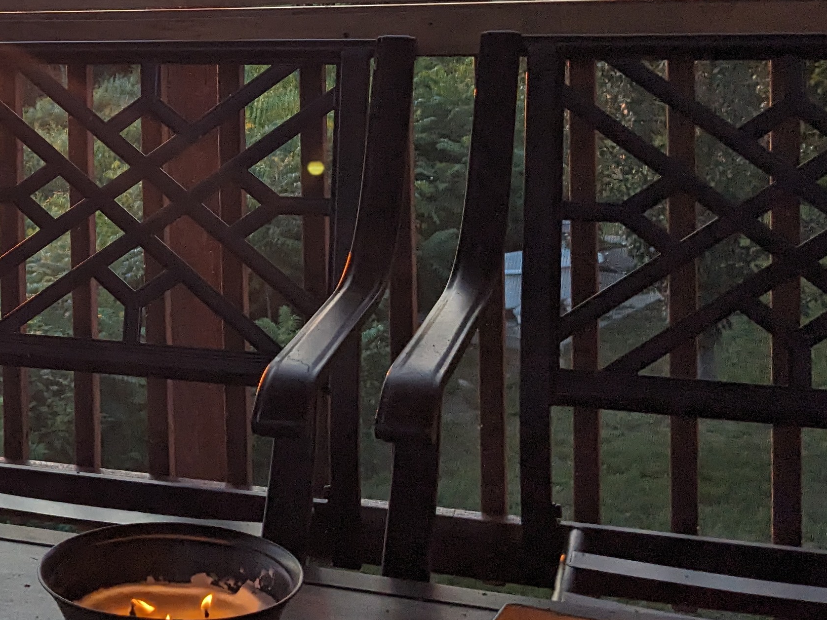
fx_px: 1553
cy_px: 80
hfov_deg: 27.8
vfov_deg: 22.1
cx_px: -25
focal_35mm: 65
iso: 44
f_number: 1.73
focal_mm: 4.38
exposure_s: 1/734
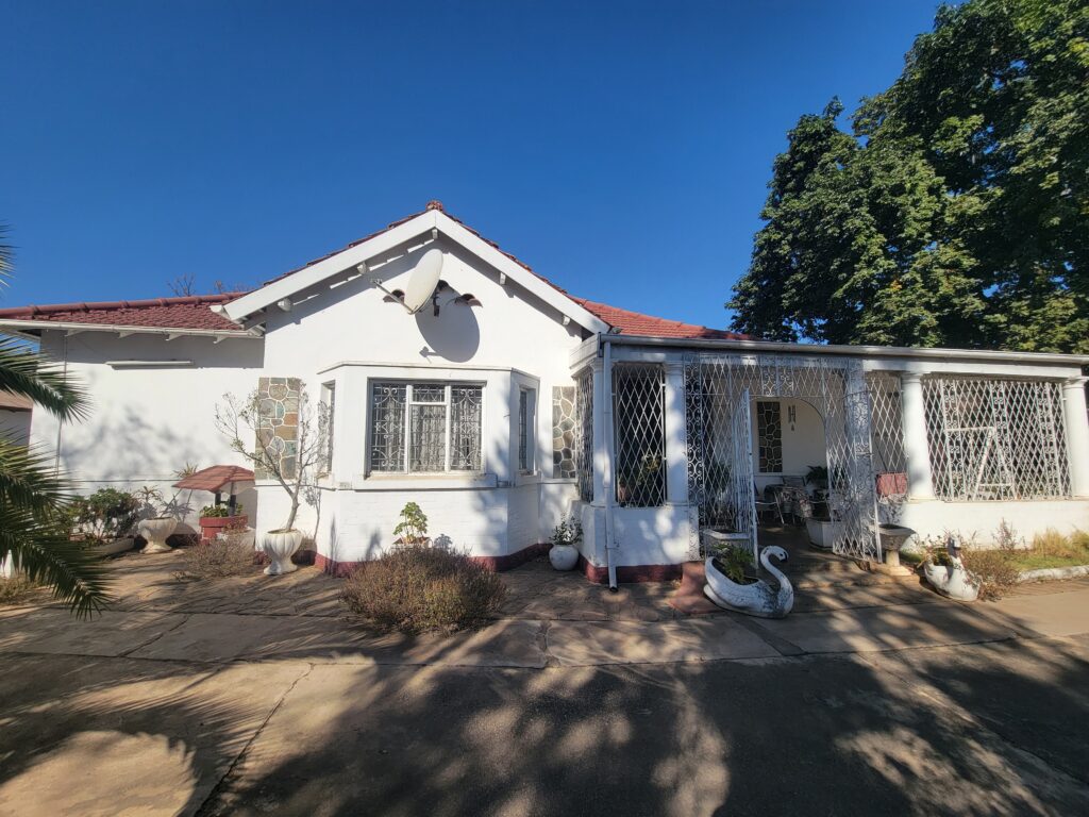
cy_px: 408
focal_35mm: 13
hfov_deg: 106.2
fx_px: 409
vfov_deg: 89.9
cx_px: 544
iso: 50
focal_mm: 2.2
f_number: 2.2
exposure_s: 1/1951
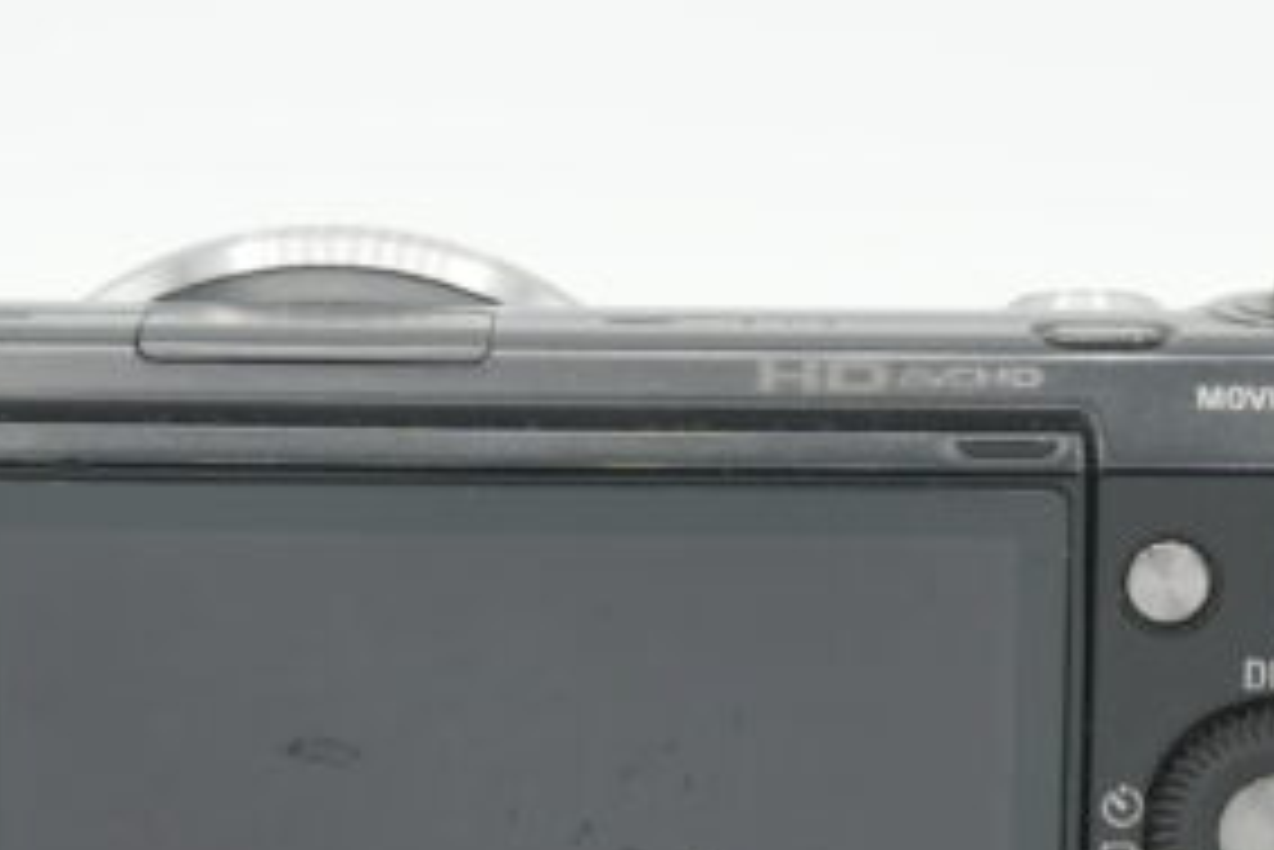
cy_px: 774
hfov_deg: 11.7
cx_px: 666
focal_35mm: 175
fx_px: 6198
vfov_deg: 7.8
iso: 640
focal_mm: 55
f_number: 13
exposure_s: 1/100
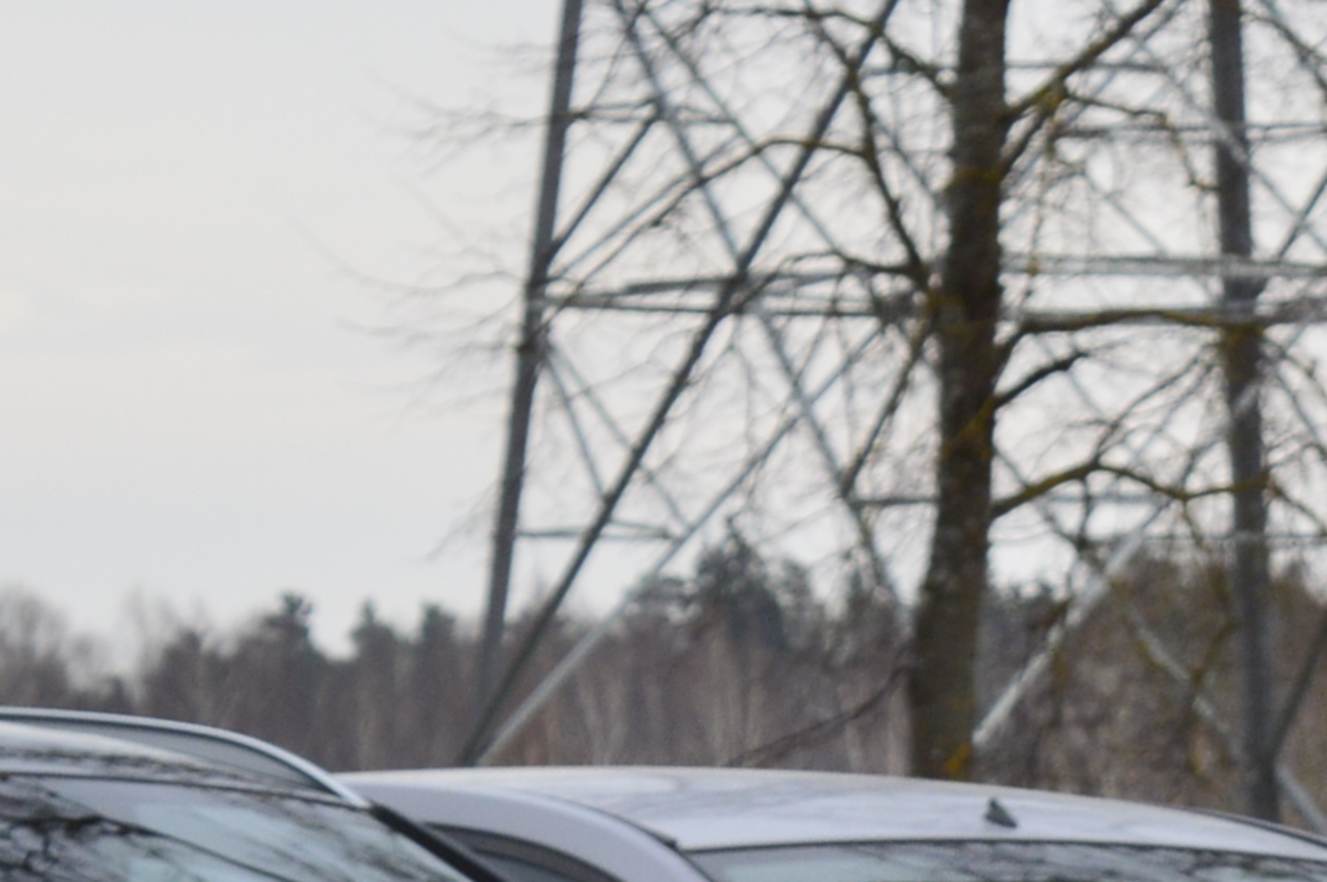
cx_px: 2771
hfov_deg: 5.4
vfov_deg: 3.7
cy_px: 1797
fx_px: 13624
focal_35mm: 370
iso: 400
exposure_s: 1/160
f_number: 9
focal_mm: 52
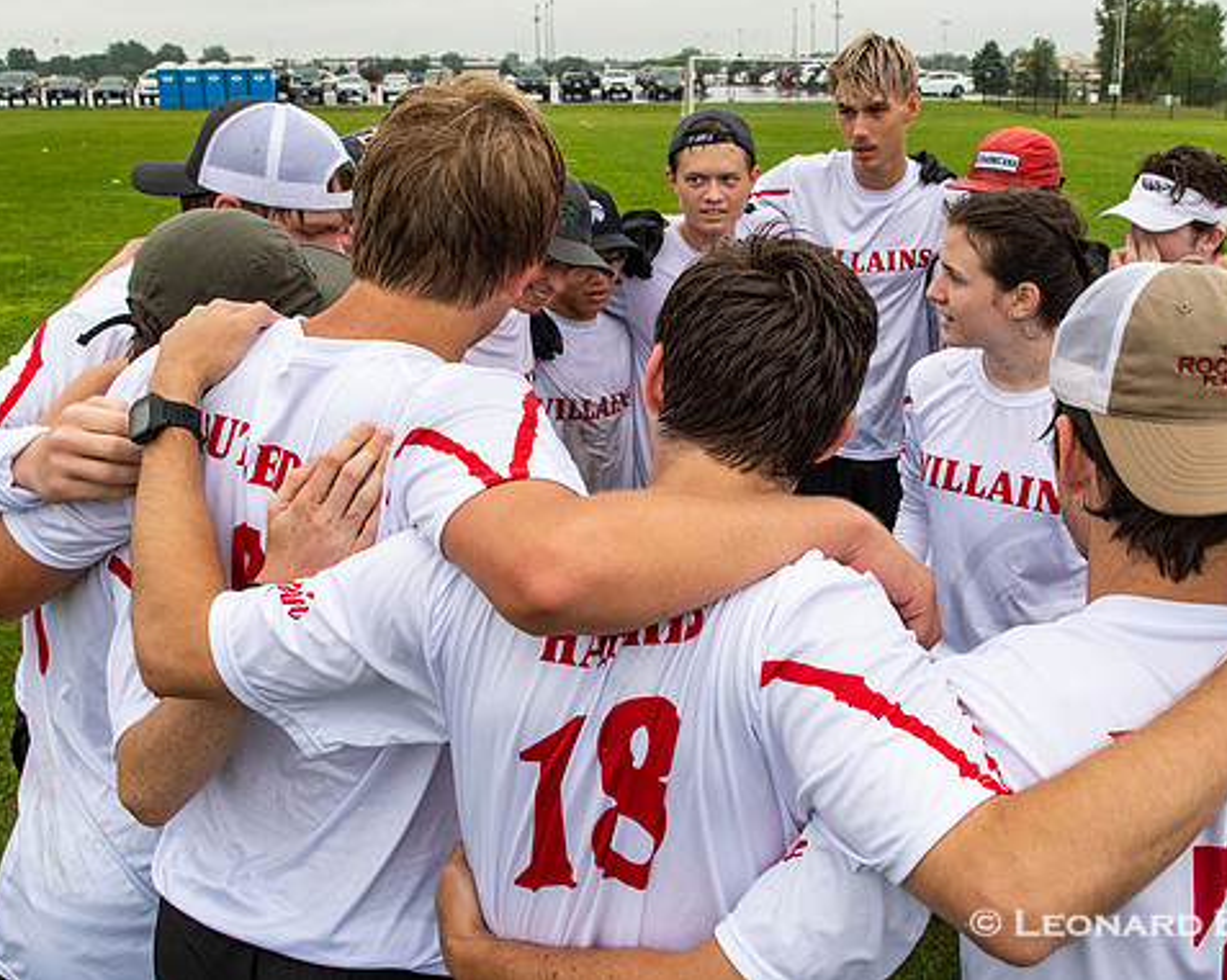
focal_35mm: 41
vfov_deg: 36.5
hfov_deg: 44.6
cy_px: 485
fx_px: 1488
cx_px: 725
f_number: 8
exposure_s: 1/640
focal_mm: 20
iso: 1600
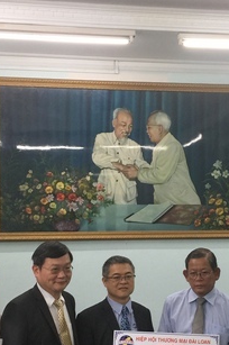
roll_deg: -0.8
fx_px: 583
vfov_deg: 32.6
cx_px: 156
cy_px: 234
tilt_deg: -2.4
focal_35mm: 61
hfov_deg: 22.1
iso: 64
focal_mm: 4.15
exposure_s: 1/33
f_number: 2.2
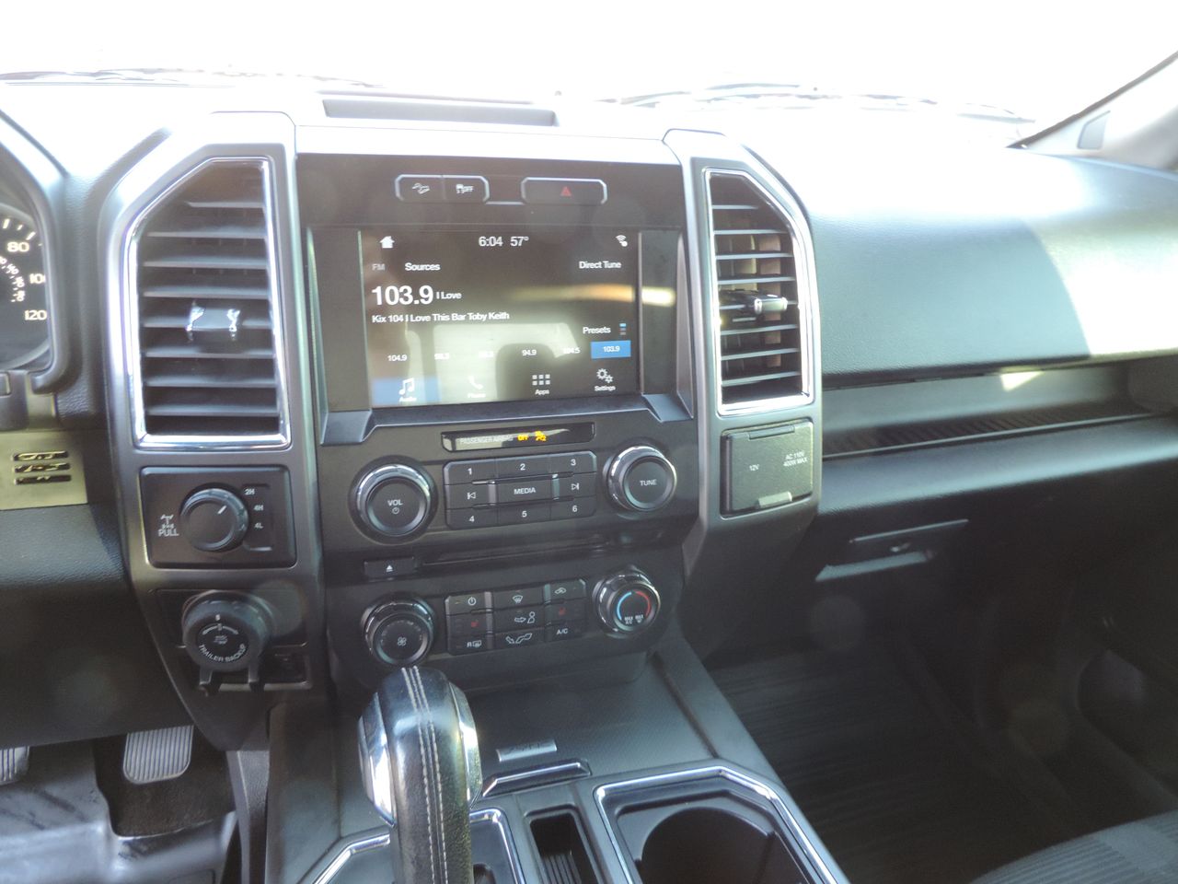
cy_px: 442
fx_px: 817
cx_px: 589
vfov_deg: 56.8
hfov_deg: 71.6
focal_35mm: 24
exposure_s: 1/25
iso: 400
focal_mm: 4.3
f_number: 3
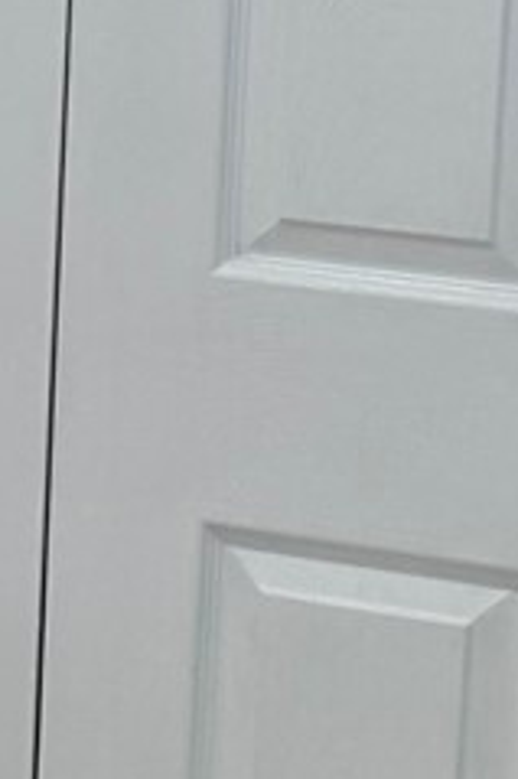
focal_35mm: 214
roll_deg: +0.0
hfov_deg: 5.4
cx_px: -1701
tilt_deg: -9.3
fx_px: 4625
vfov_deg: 9.6
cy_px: 33
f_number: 1.78
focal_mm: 6.76
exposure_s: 1/148
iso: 64
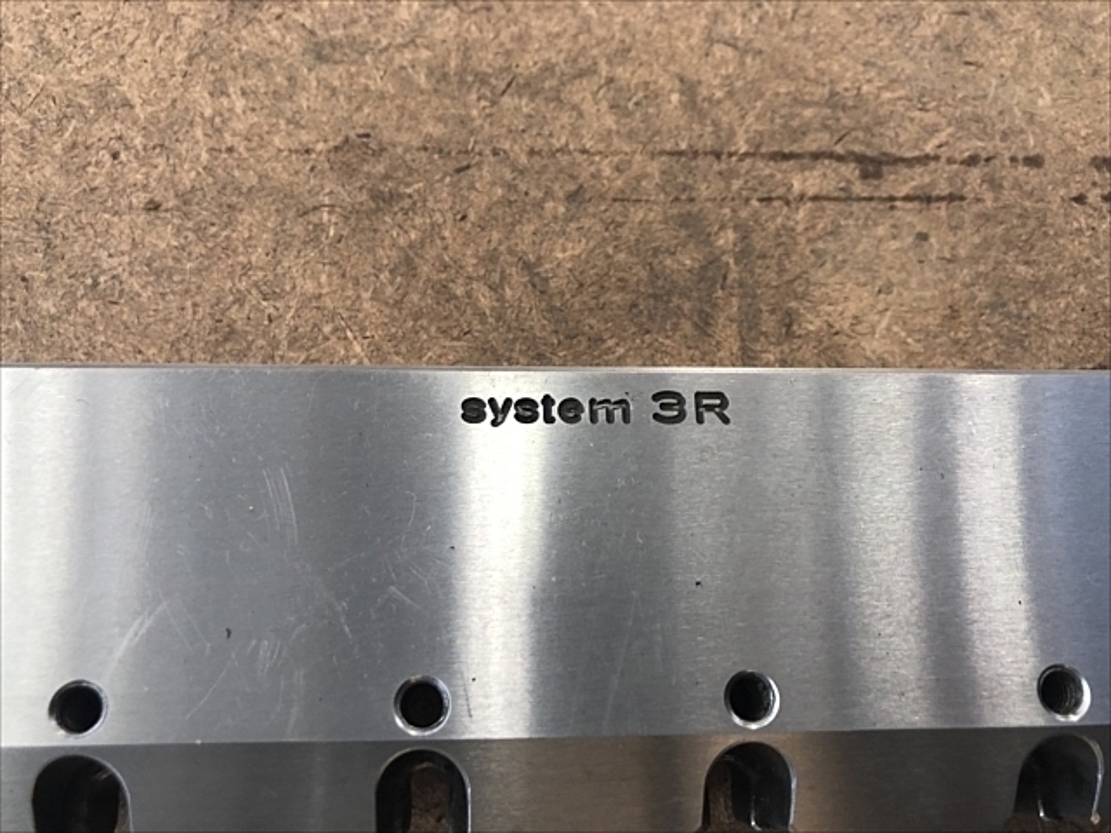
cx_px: 556
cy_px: 416
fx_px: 899
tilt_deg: -78.1
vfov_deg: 49.7
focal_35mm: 28
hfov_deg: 63.4
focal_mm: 3.99
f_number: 1.8
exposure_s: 1/30
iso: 32
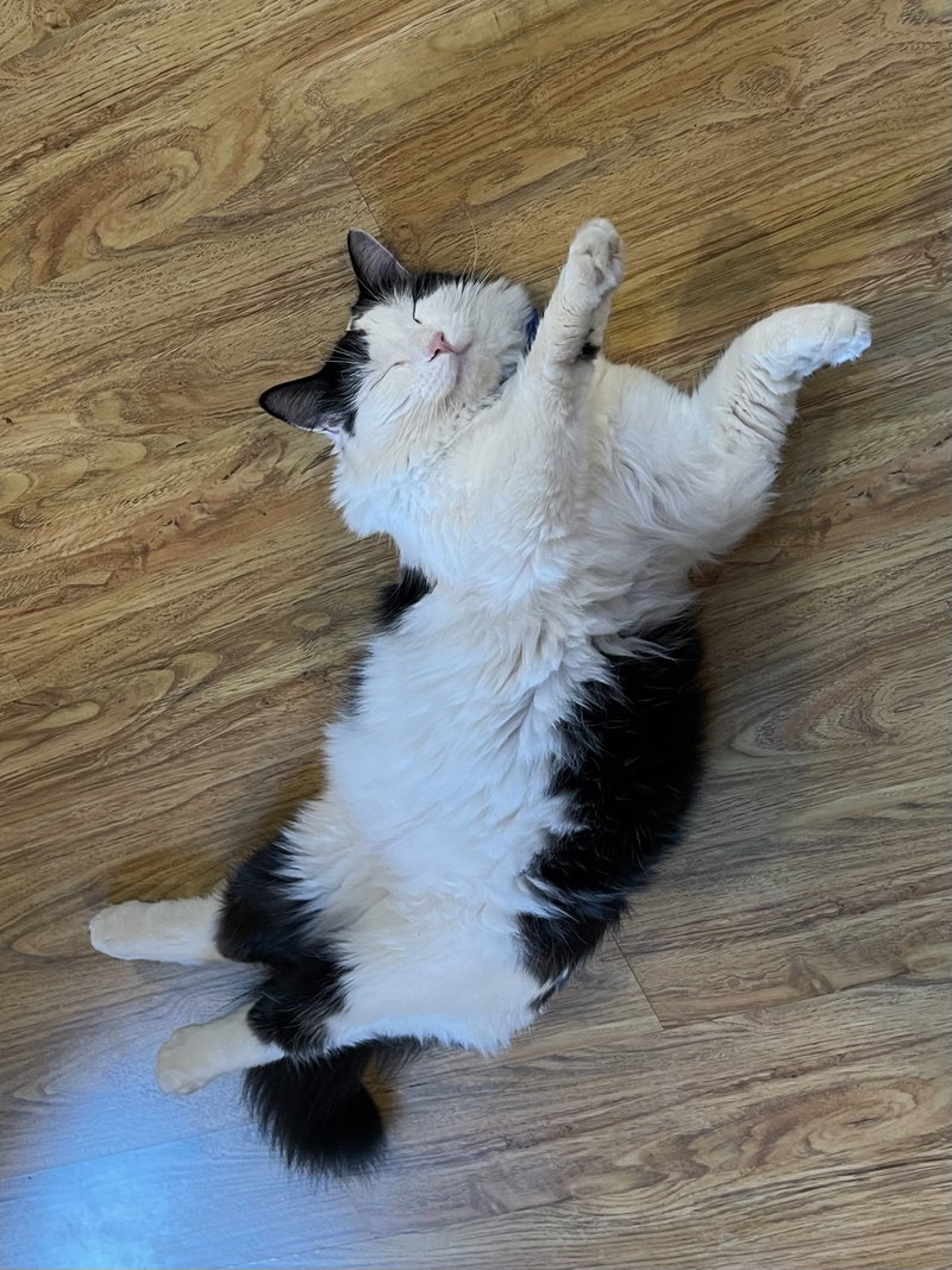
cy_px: 635
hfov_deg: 53.1
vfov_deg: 67.3
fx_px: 954
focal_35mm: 26
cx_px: 476
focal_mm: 5.1
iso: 250
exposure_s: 1/60
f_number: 1.6
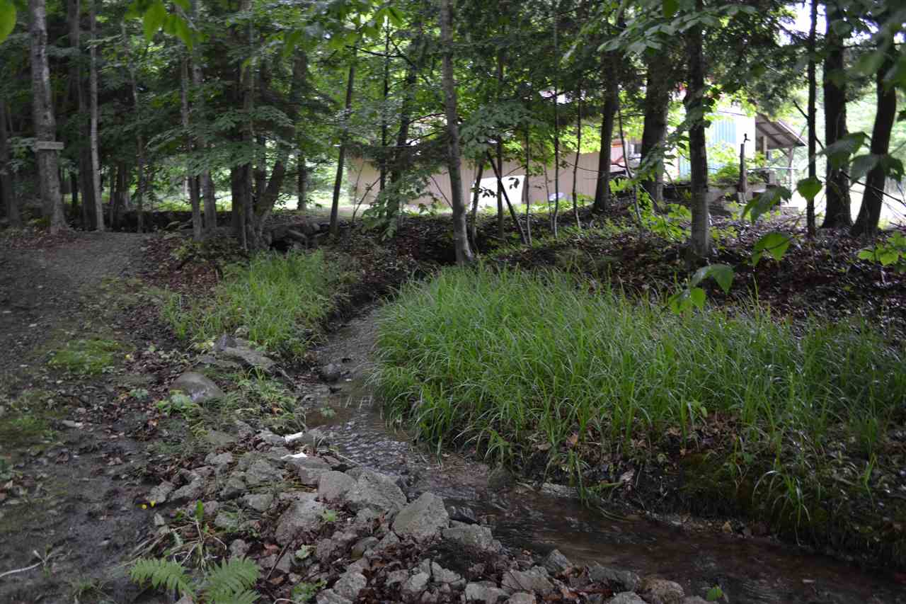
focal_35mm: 27
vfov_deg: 47.9
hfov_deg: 67.4
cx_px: 453
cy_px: 302
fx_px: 679
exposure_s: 1/15
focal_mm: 18
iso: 560
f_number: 3.5
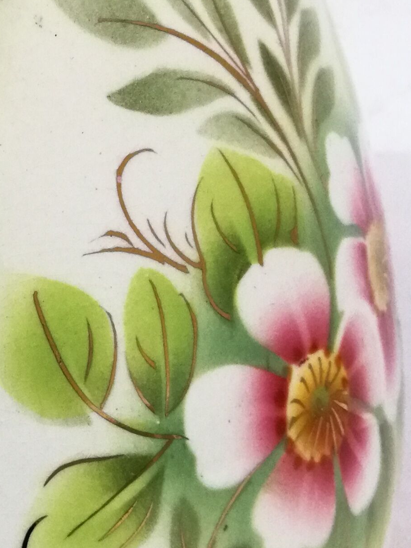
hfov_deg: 16.4
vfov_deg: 23.8
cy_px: 219
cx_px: -201
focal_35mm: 82
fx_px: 1299
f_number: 2.2
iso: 64
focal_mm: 2.38
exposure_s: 1/50
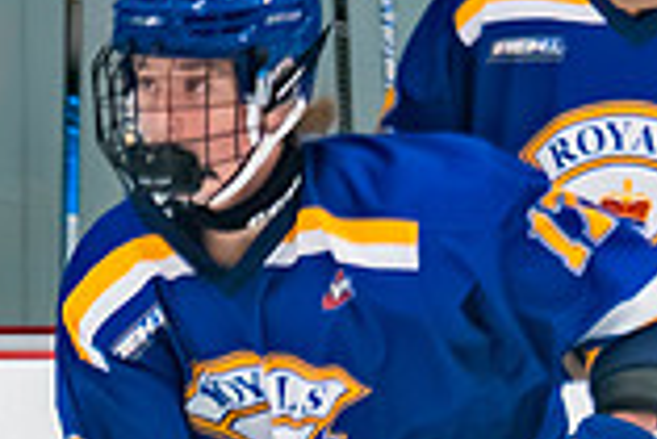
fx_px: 19892
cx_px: 292
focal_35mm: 1089
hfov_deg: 1.9
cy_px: 831
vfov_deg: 1.3
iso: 1250
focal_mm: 140
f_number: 2.8
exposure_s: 1/640
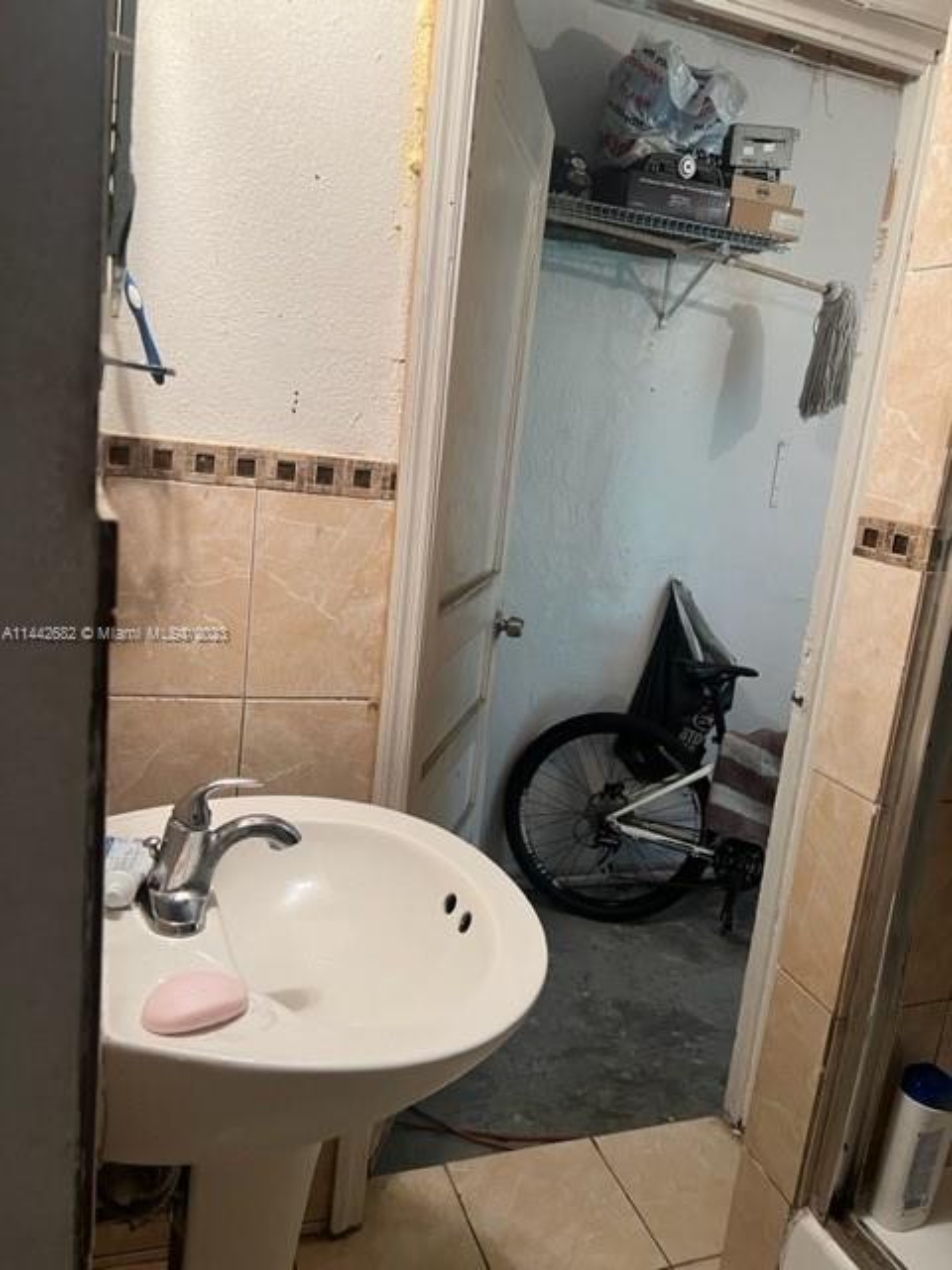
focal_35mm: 26
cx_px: 476
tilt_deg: -12.7
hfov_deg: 53.1
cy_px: 635
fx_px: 953
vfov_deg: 67.3
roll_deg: -5.7
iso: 125
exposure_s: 1/60
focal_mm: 5.7
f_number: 1.5
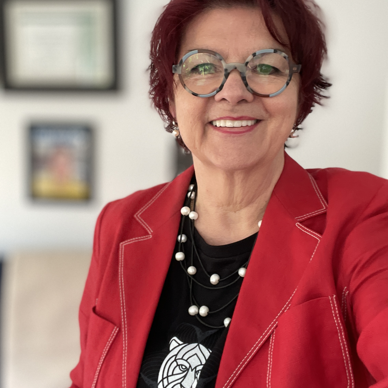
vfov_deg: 45.9
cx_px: 195
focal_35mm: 36
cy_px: 167
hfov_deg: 46.0
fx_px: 457
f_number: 2.2
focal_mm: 2.71
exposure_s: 1/60
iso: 320
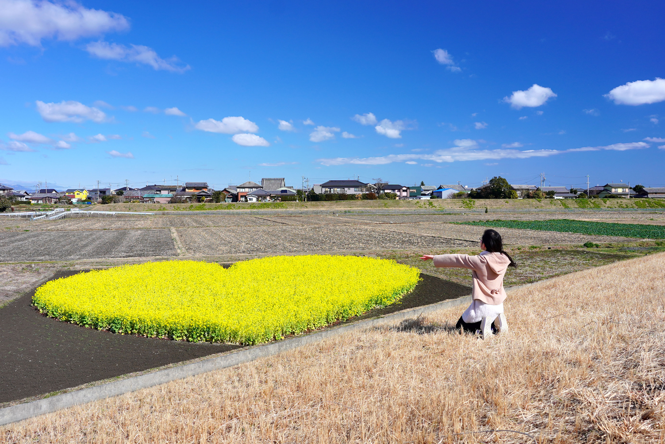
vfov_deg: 43.6
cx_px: 332
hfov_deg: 61.9
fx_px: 554
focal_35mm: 30
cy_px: 222
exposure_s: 1/400
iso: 100
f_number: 5.6
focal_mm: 20
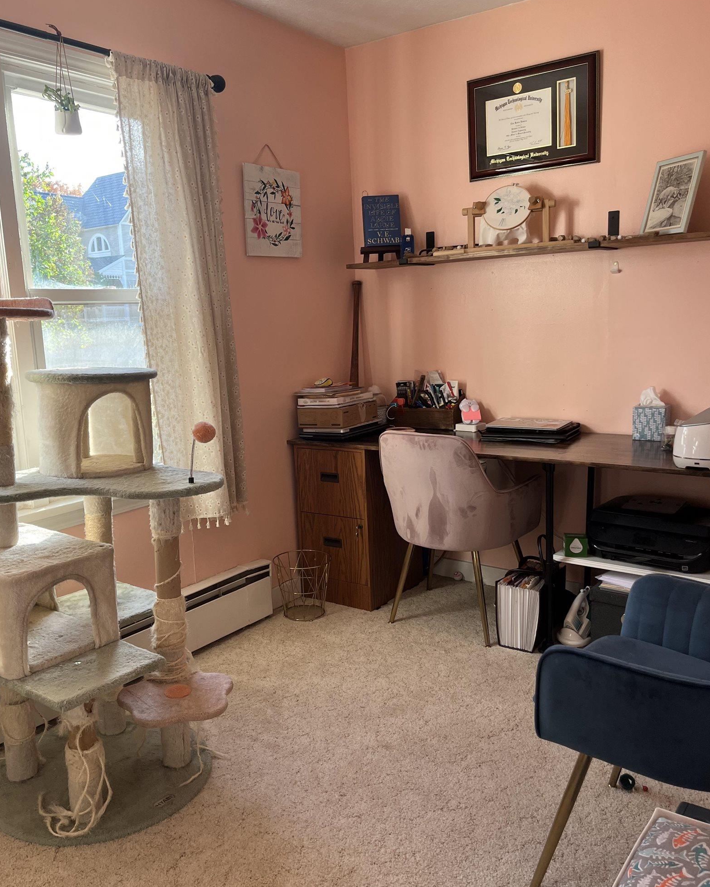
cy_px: 445
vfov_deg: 58.8
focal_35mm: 30
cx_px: 327
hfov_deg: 48.5
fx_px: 788
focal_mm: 5.1
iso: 64
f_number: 1.6
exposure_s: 1/145
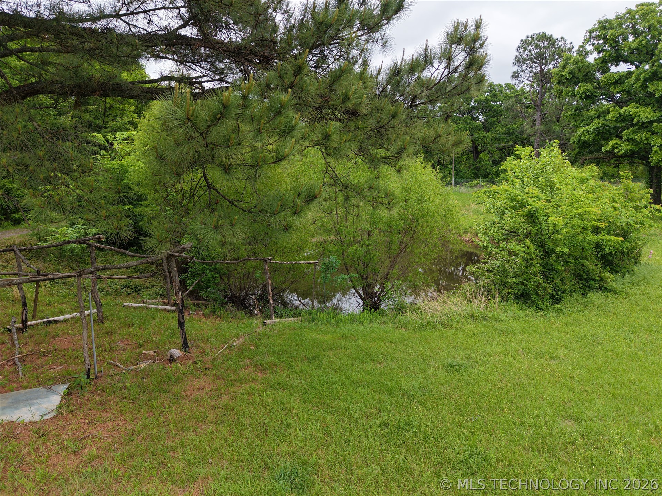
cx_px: 331
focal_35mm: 24
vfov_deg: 56.8
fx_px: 459
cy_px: 248
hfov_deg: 71.6
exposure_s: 1/400
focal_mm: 8.67
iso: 100
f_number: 1.8
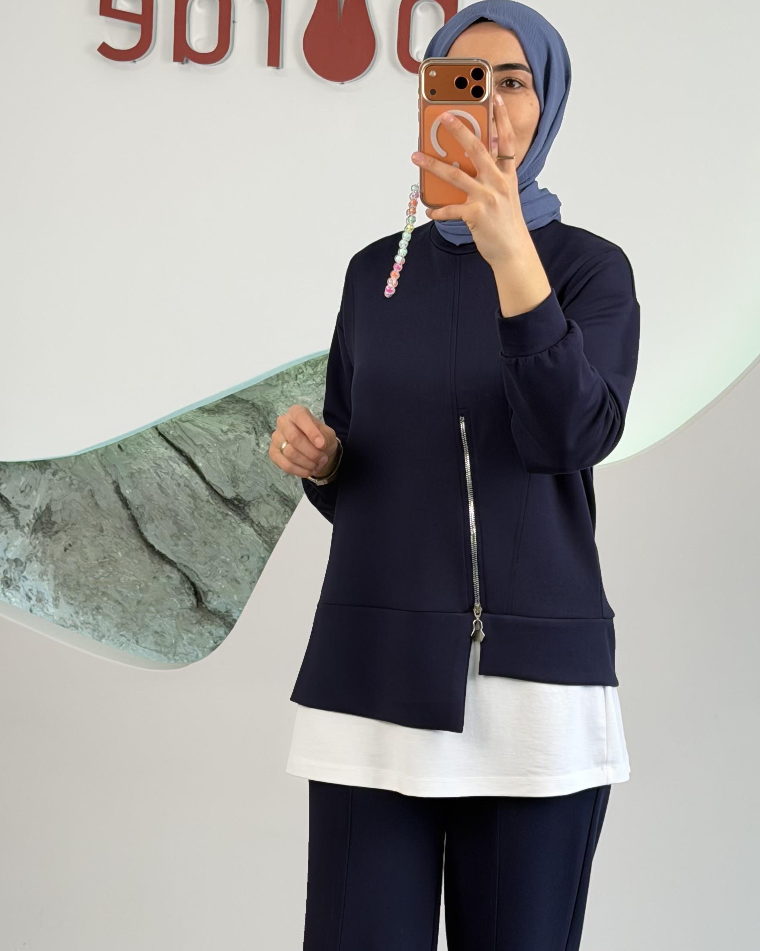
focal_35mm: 86
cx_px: 397
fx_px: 2419
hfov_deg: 17.9
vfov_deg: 22.2
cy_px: 506
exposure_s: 1/98
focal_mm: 6.76
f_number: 1.78
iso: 50
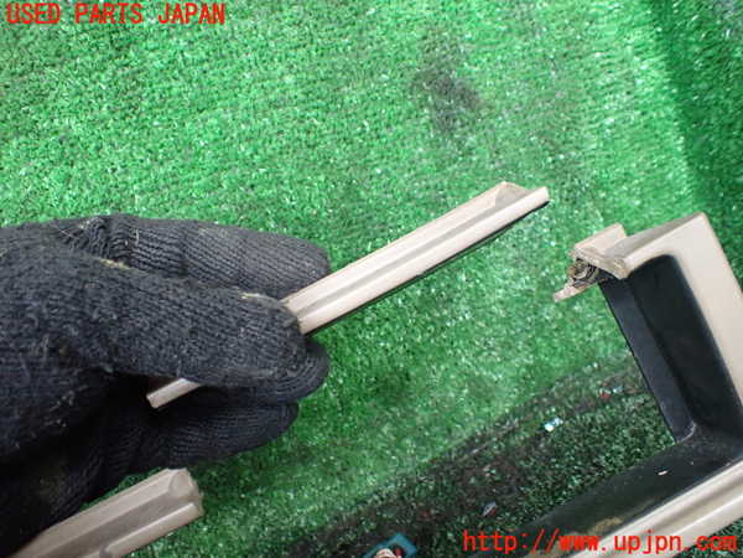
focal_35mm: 30
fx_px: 644
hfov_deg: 60.0
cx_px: 372
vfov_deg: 46.8
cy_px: 279
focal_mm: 5.4
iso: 640
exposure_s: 1/125
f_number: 2.3
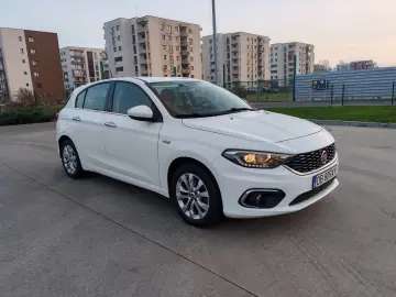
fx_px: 309
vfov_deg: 51.4
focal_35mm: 27
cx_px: 198
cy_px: 148
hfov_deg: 65.3
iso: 50
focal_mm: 5.52
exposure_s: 1/130
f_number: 1.95
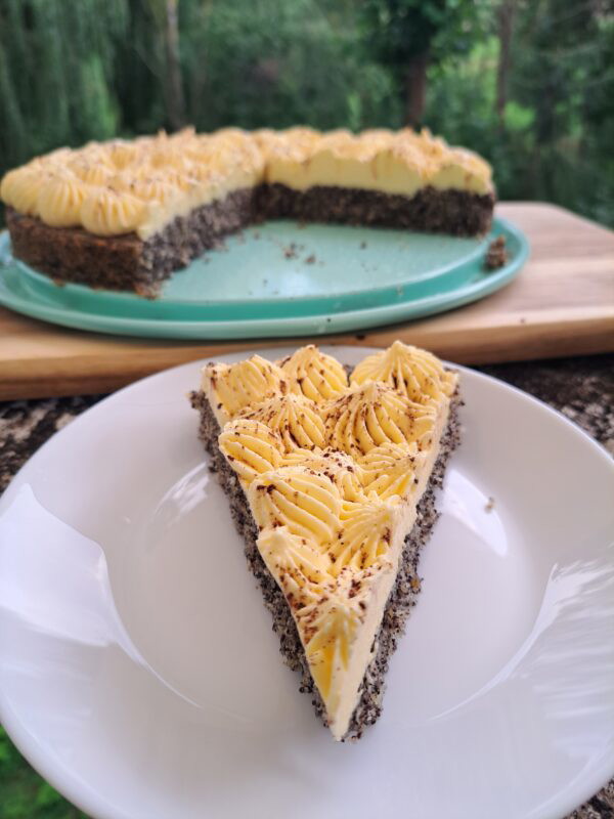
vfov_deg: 71.6
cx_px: 307
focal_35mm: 24
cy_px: 410
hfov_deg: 56.8
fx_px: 568
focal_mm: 5.23
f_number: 1.8
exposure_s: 1/100
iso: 50
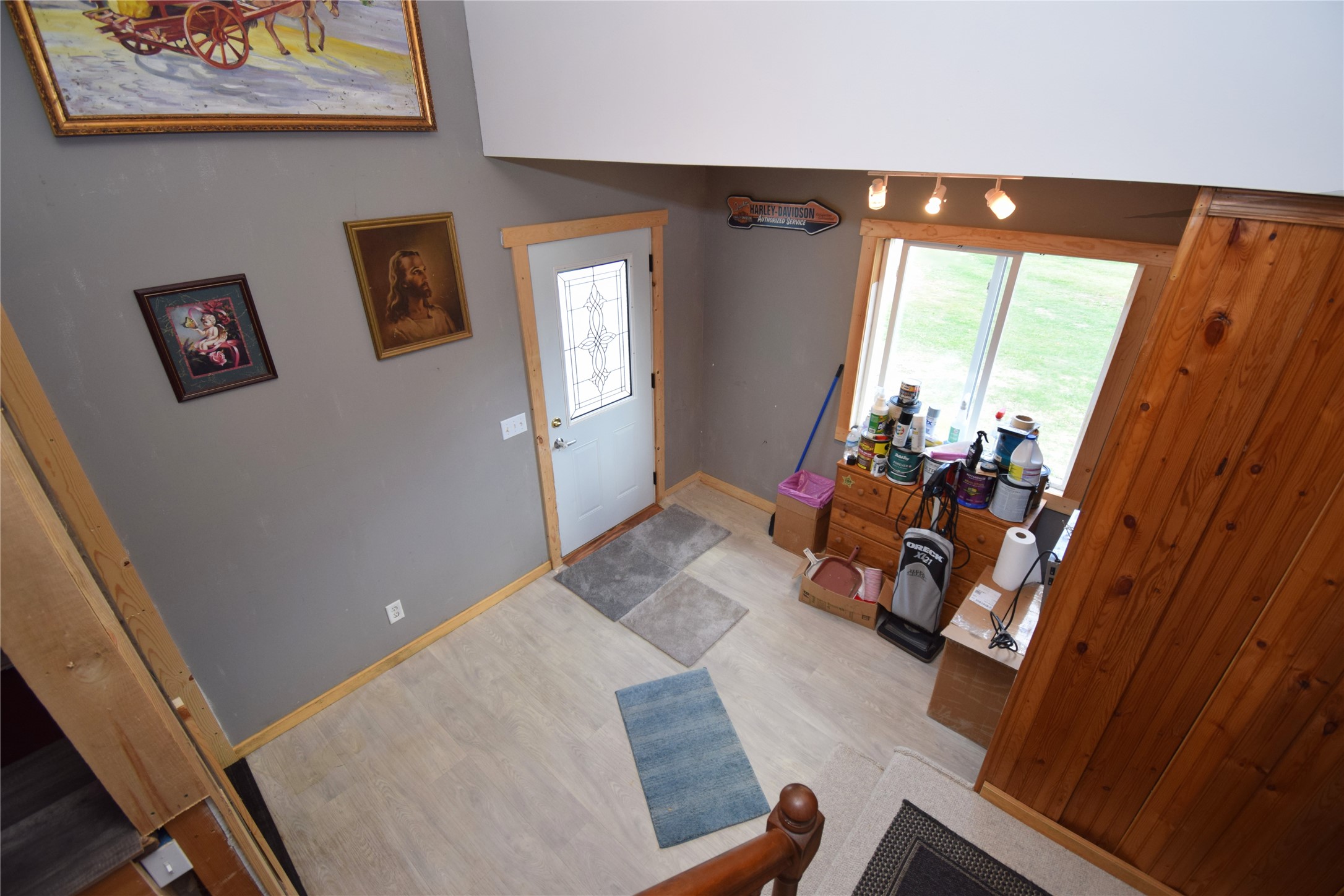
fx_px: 560
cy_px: 448
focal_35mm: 15
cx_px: 672
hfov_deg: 100.4
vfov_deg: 77.3
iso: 400
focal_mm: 10
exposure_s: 1/80
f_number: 4.5
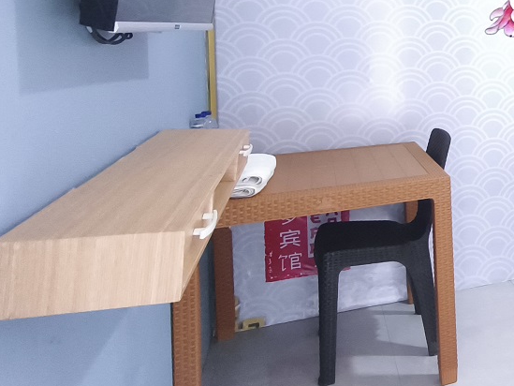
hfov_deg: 35.7
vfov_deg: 33.4
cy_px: 42
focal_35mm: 41
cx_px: 619
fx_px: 609
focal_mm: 1.91
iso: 1000
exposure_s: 1/40
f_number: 2.2
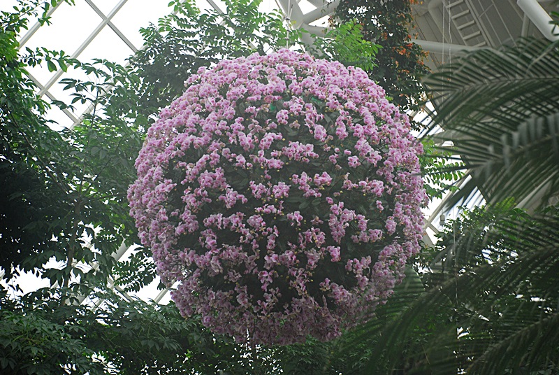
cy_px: 188
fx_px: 1446
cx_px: 280
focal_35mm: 93
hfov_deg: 21.9
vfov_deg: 14.8
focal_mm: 62
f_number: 5.3
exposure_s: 1/160
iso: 400
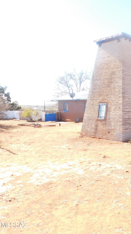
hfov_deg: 31.5
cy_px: 116
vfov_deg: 58.0
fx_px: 210
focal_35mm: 34
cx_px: 137
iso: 125
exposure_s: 1/400
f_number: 3
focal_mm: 4
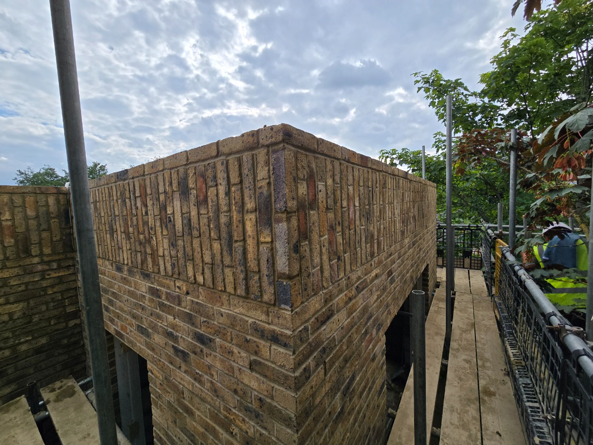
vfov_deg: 89.9
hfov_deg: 106.2
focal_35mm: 13
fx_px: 223
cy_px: 222
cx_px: 296
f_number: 2.2
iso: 50
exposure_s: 1/2116
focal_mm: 2.2
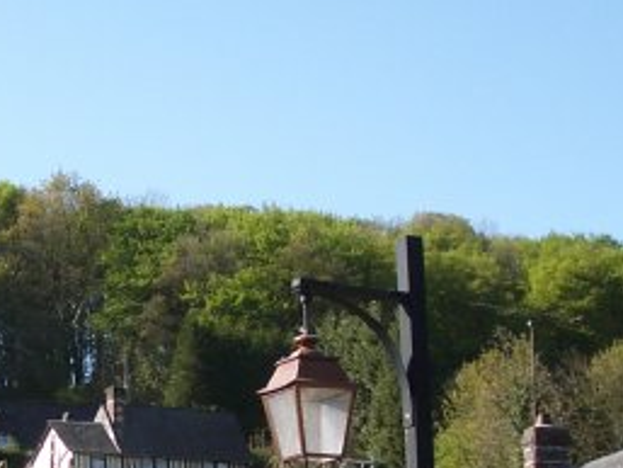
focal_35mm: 109
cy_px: 475
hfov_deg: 17.5
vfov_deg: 13.4
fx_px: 1963
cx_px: -32
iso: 80
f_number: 4.3
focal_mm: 5.8
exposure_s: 1/250
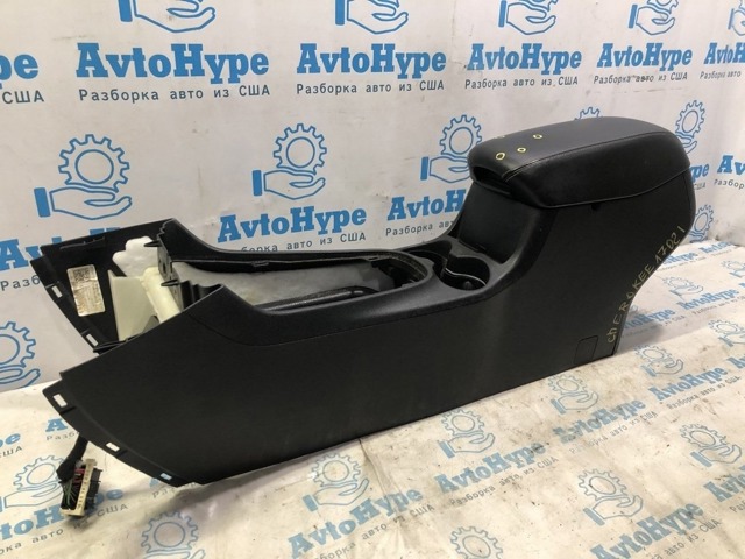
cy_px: 280
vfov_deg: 49.7
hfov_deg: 63.4
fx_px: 603
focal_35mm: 28
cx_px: 372
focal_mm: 4
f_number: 1.8
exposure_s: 1/25
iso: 40
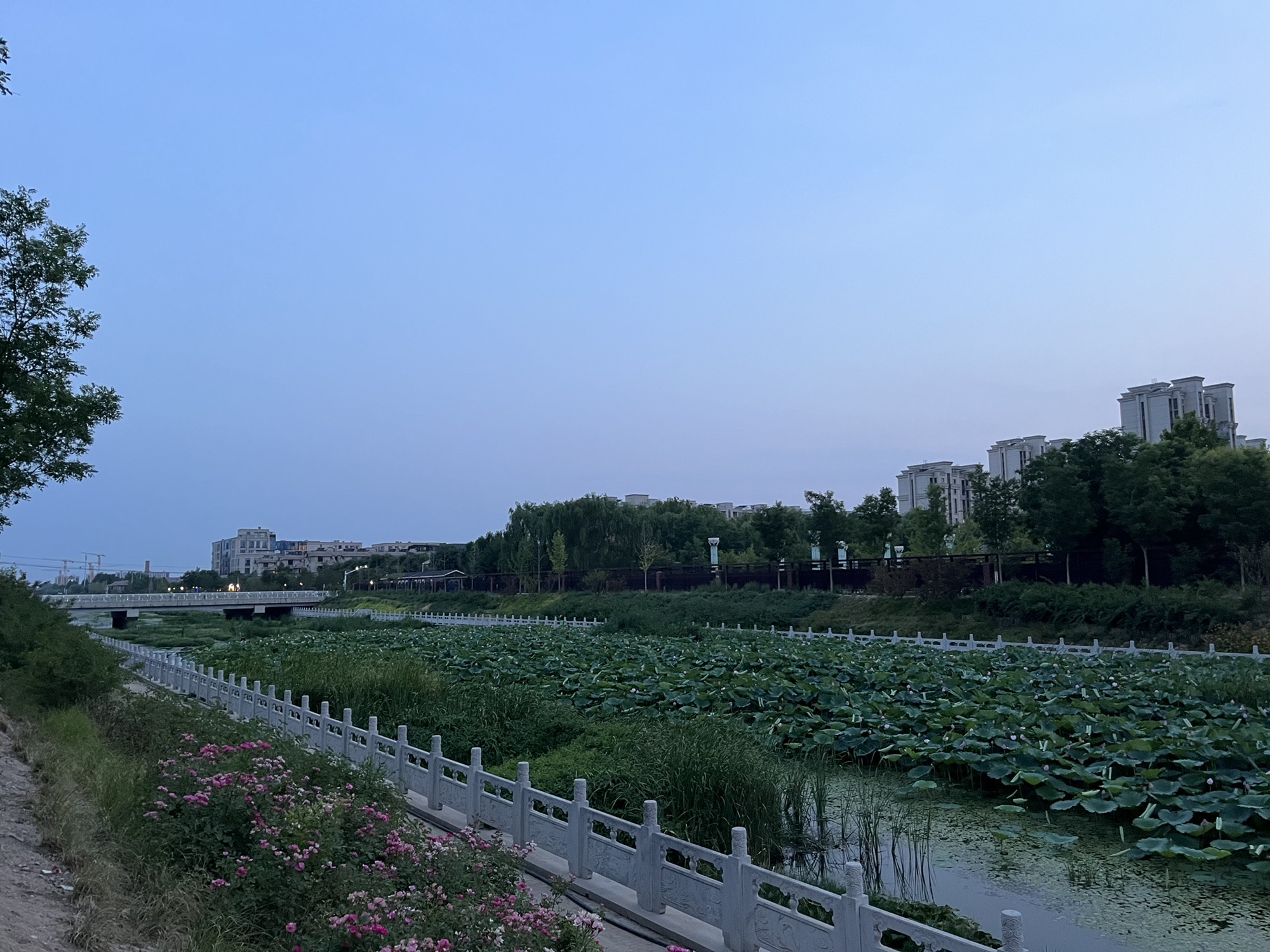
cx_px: 635
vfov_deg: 53.1
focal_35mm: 26
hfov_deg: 67.3
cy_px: 476
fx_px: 954
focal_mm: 5.1
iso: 200
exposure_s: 1/60
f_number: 1.6
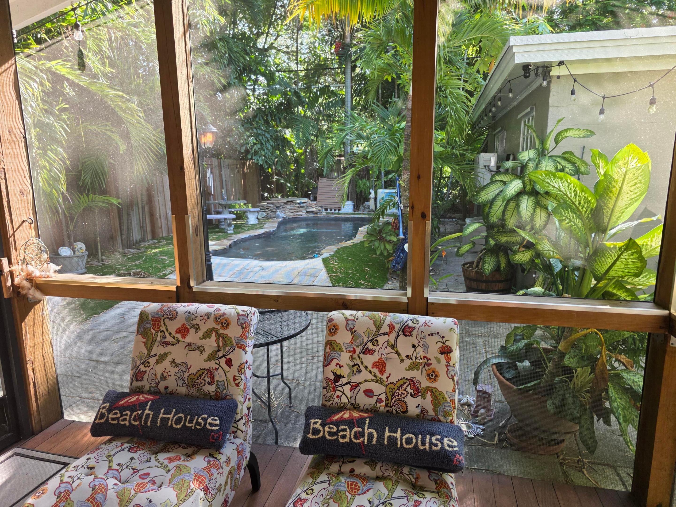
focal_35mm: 23
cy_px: 254
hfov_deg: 73.9
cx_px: 338
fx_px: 449
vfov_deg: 58.9
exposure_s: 1/180
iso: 100
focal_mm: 6.3
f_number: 1.7
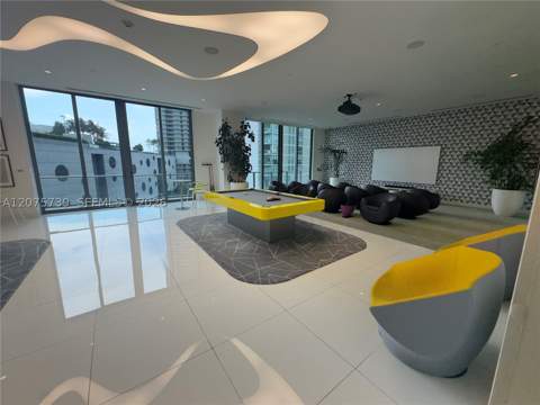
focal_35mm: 14
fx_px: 218
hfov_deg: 102.1
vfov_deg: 85.7
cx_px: 270
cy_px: 202
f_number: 2.2
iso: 80
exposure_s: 1/120
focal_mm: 2.22
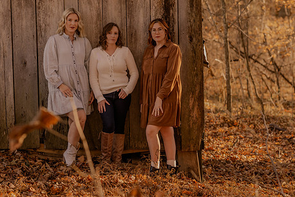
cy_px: 73
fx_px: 886
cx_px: 125
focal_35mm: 108
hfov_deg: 18.9
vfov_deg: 12.7
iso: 200
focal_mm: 85
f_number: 2.8
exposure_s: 1/250
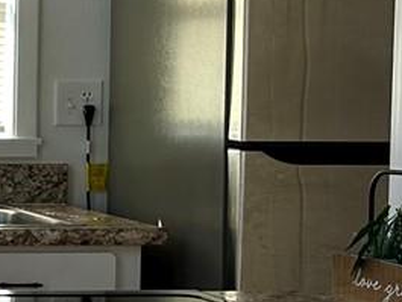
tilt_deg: -3.9
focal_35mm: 145
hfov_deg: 11.1
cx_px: -599
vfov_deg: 10.2
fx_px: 1685
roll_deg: +0.2
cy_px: 147
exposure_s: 1/204
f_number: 1.78
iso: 64
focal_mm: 6.86
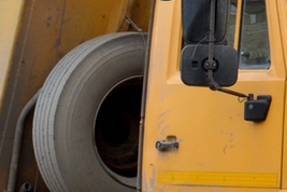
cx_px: 292
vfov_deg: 5.7
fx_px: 1937
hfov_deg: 8.4
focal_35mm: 243
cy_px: 104
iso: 200
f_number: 8
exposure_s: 1/250
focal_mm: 32
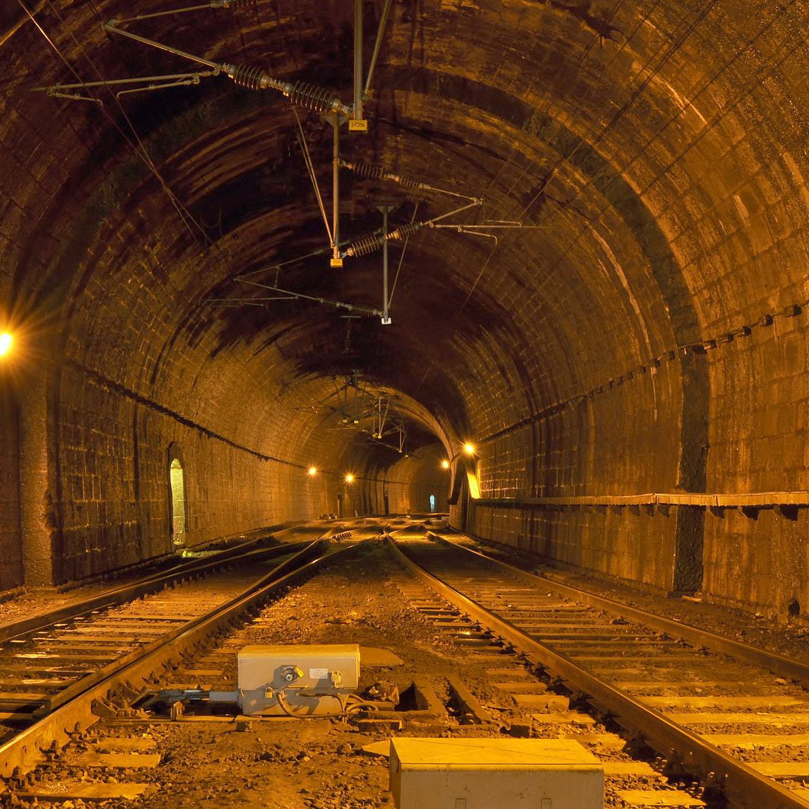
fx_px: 1084
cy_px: 394
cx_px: 326
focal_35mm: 41
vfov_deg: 40.9
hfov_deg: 40.8
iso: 200
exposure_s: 30
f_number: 20
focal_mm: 18
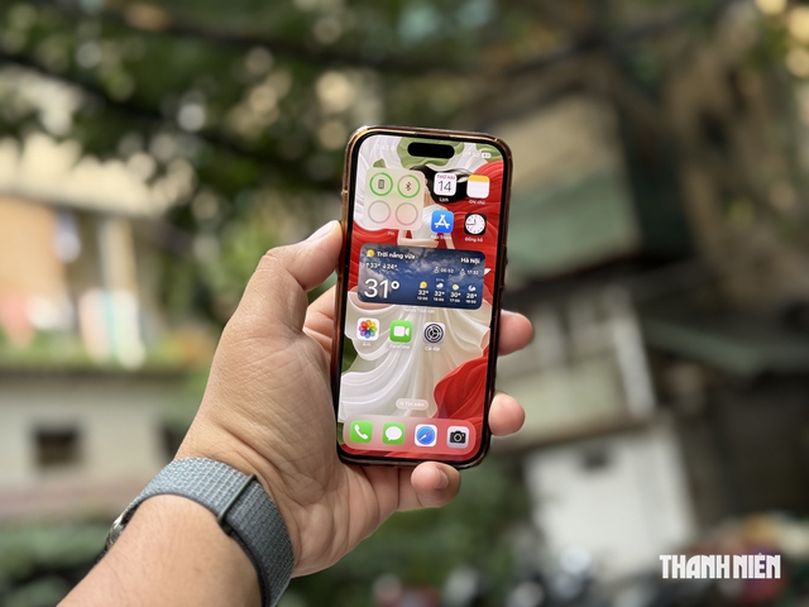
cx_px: 404
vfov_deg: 30.3
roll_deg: +9.0
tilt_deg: +11.4
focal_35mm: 48
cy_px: 304
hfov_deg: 39.7
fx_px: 1122
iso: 80
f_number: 1.78
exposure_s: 1/346
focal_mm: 6.76
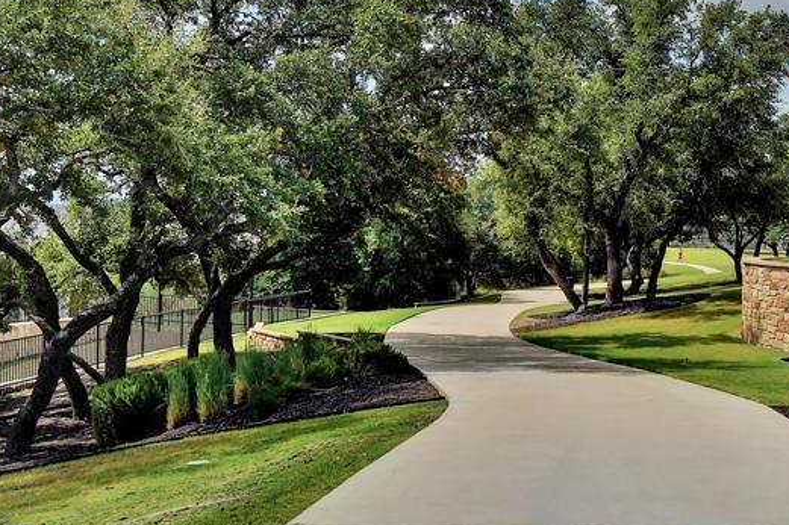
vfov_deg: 23.0
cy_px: 277
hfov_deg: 32.0
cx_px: 738
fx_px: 1293
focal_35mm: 59
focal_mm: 20
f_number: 11
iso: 500
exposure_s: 1/1000
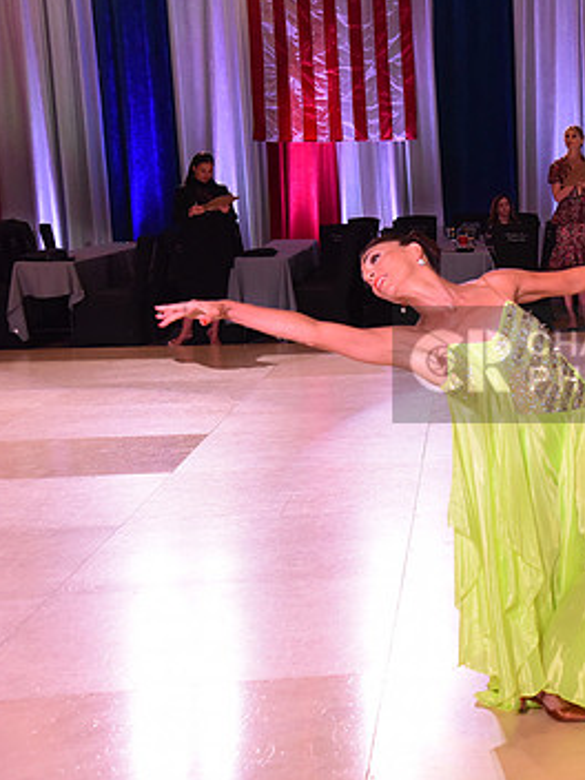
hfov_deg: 18.7
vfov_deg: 25.7
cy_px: 365
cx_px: 634
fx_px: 1713
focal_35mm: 76
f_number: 6.3
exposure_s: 1/320
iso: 2500
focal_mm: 48
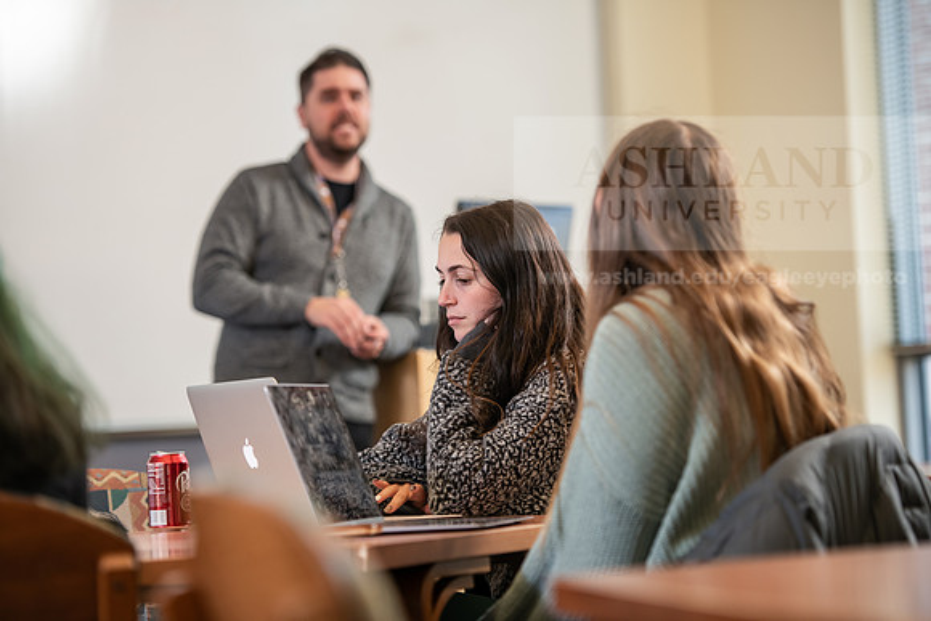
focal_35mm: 120
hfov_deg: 17.1
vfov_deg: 11.4
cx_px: 466
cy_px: 310
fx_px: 3104
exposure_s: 1/200
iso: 640
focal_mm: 120
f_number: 3.2
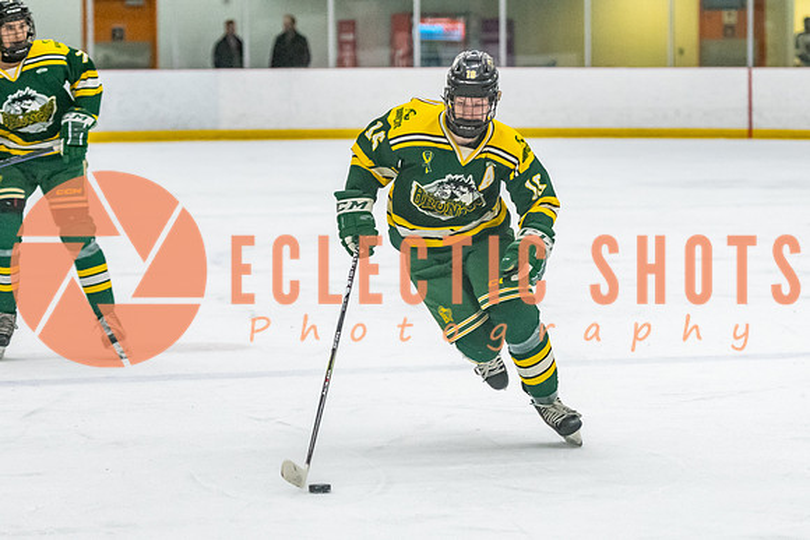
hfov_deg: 11.3
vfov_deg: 7.6
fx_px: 4092
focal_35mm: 182
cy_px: 325
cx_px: 472
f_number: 2.8
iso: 4000
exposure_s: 1/800
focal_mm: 98
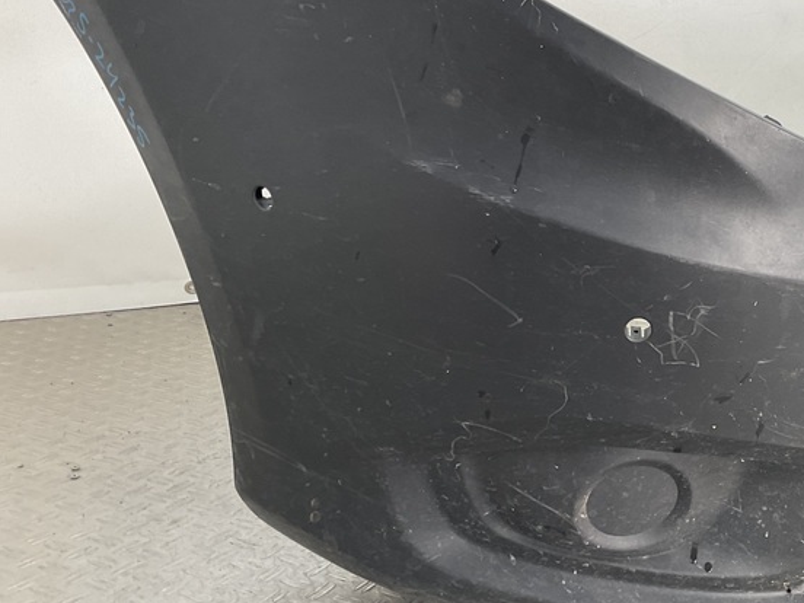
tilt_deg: -17.2
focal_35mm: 53
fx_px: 1231
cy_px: 268
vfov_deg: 27.5
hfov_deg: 34.3
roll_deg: -3.7
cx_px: 709
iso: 32
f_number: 1.8
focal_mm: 3
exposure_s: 1/120
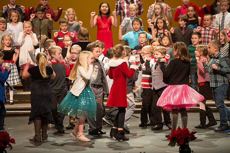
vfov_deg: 7.4
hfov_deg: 11.1
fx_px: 1182
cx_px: 115
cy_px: 76
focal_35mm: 185
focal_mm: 185
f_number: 2.8
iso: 2500
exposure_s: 1/200
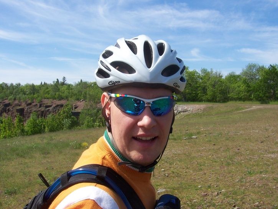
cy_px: 104
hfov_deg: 51.3
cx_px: 139
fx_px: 289
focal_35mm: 36
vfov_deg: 39.7
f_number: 4.8
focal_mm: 6
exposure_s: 1/500
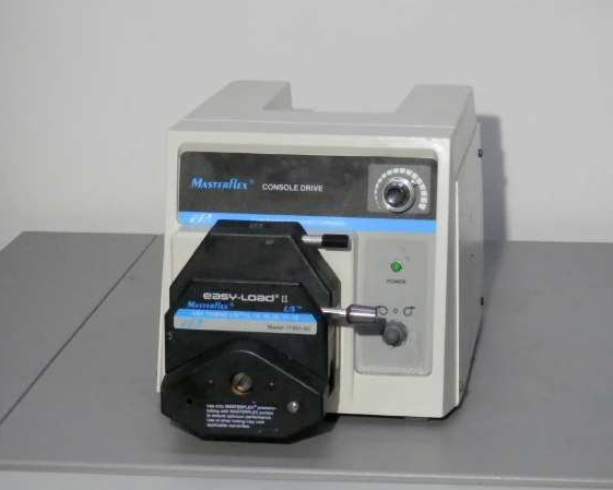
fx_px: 1778
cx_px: 327
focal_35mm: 98
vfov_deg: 15.7
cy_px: 253
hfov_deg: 19.6
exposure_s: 1/250
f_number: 4.8
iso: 800
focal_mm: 15.8
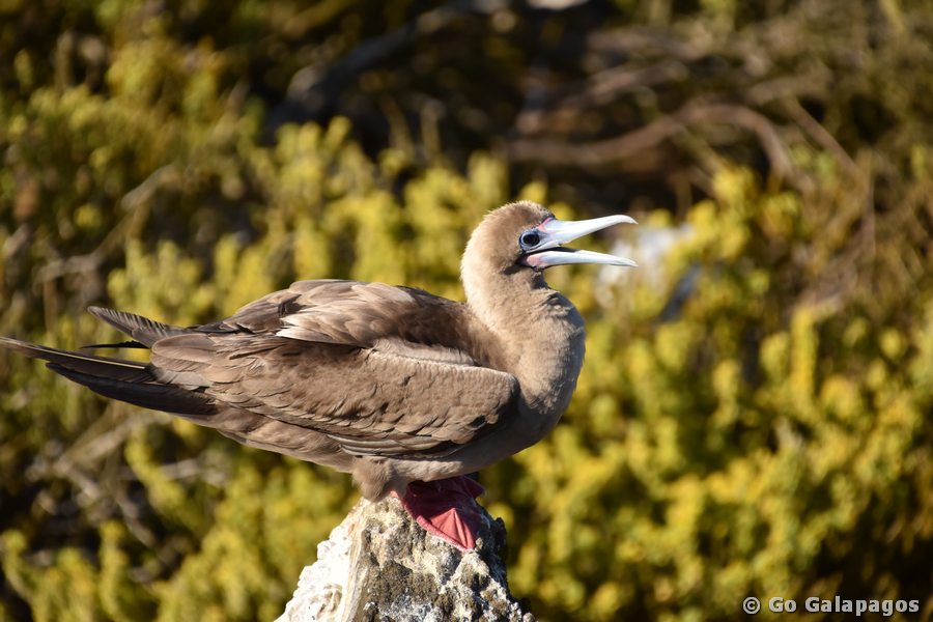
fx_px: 9329
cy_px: 311
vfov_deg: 3.8
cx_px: 466
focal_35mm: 360
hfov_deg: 5.7
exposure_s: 1/3200
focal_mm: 240
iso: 640
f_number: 6.3
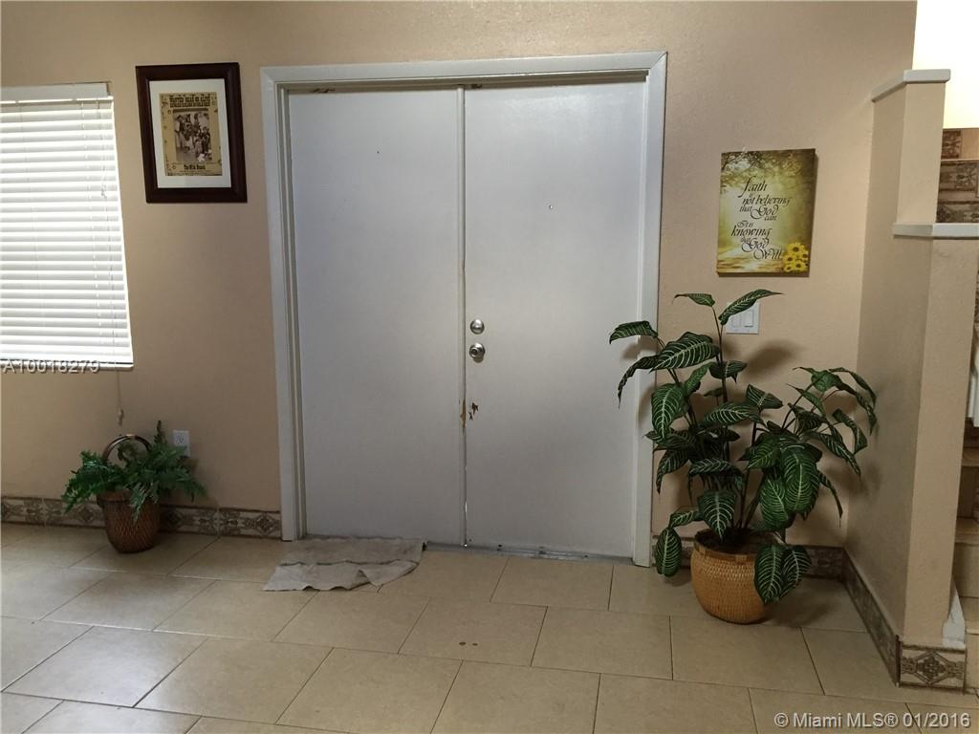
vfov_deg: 48.2
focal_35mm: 29
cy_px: 367
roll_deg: -0.1
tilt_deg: -9.8
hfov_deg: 61.7
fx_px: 820
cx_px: 490
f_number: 2.2
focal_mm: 4.15
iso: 125
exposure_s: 1/30
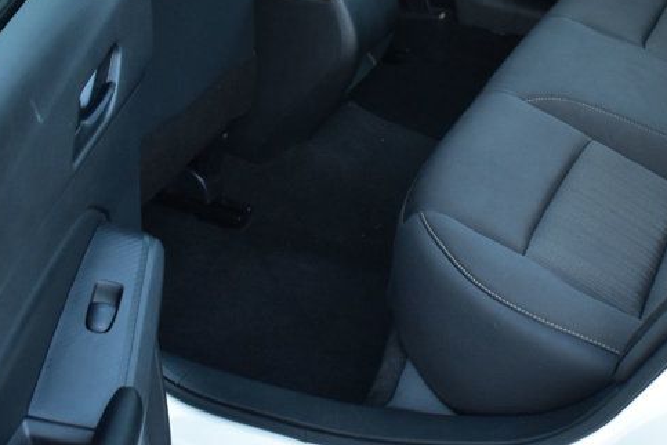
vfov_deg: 19.3
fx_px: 1297
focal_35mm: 70
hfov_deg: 28.4
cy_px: 120
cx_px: 494
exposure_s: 1/15
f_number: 3.8
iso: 1600
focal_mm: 22
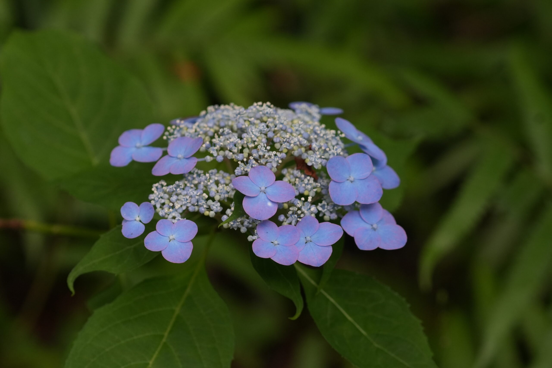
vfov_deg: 9.1
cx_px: 276
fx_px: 2300
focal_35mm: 150
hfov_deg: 13.7
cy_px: 184
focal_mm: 100
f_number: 4.5
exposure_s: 1/500
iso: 1250
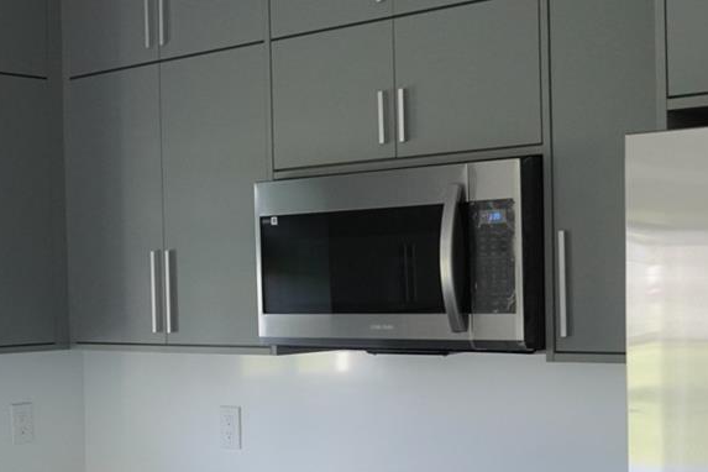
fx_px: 1318
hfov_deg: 29.8
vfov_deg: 20.2
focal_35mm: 67
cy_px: 322
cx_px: 230
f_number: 4
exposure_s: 1/160
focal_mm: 16
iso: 1000
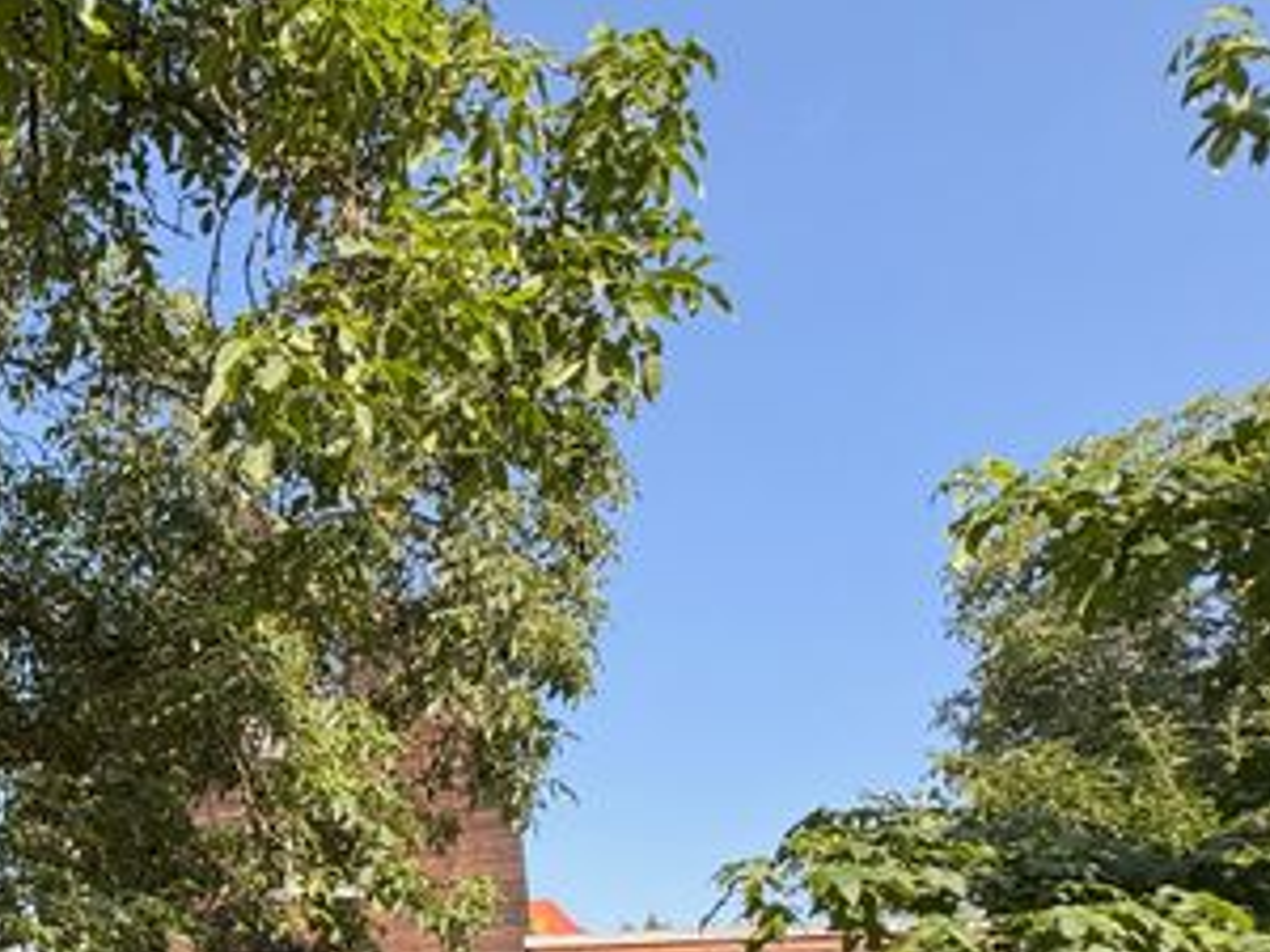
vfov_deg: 46.1
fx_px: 1027
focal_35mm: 28
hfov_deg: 53.8
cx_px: 85
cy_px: 812
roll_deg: +0.5
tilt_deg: +14.5
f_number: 2.2
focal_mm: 2.22
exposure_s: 1/537
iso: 64
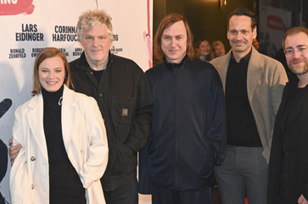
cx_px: 186
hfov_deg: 42.6
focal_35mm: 46
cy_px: 114
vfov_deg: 29.1
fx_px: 393
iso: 1000
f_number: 2.8
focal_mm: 37
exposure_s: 1/160
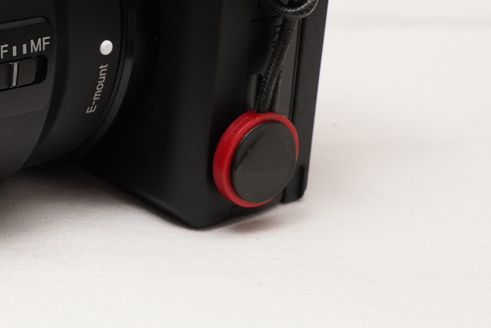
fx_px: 1623
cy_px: -23
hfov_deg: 16.5
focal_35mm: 119
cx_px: -94
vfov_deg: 11.4
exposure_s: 1/60
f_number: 8
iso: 800
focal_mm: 32
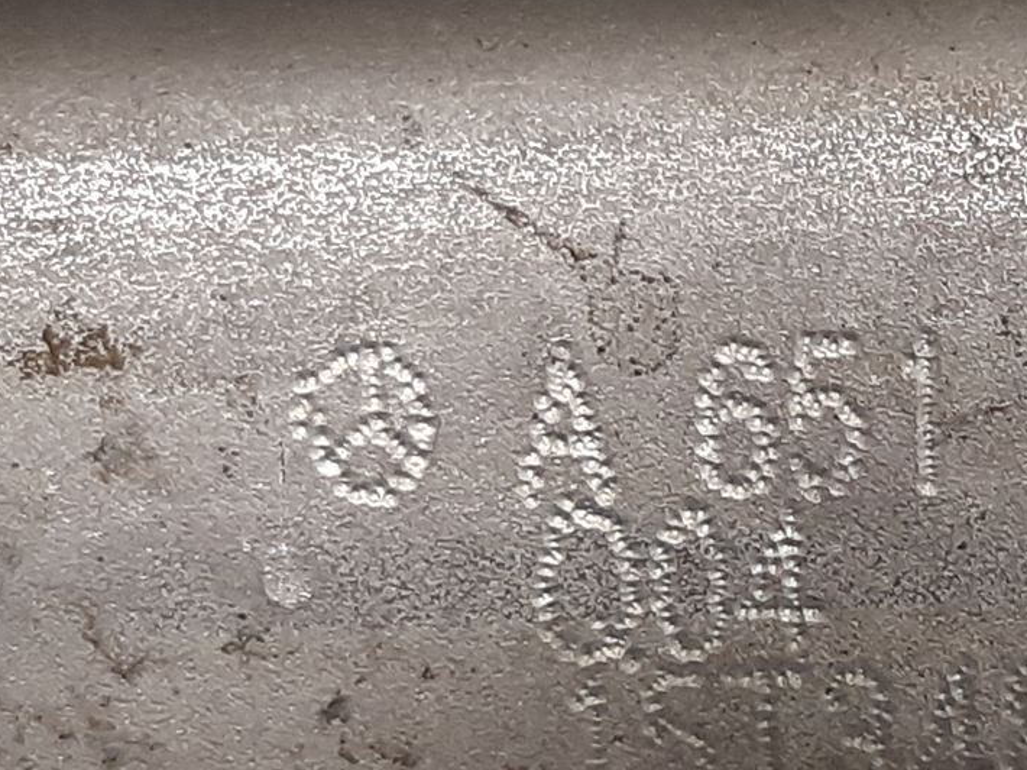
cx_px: 1056
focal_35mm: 75
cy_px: 399
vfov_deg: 19.6
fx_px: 2224
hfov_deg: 24.6
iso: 100
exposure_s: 1/50
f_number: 1.7
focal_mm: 3.93
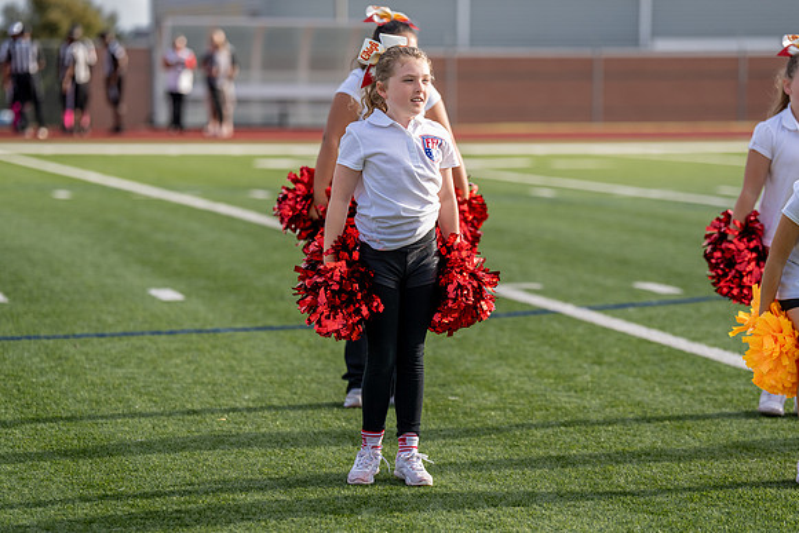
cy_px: 279
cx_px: 407
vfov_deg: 9.4
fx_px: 3228
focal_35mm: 145
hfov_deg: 14.1
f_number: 2.8
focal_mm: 130
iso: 250
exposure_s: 1/3200
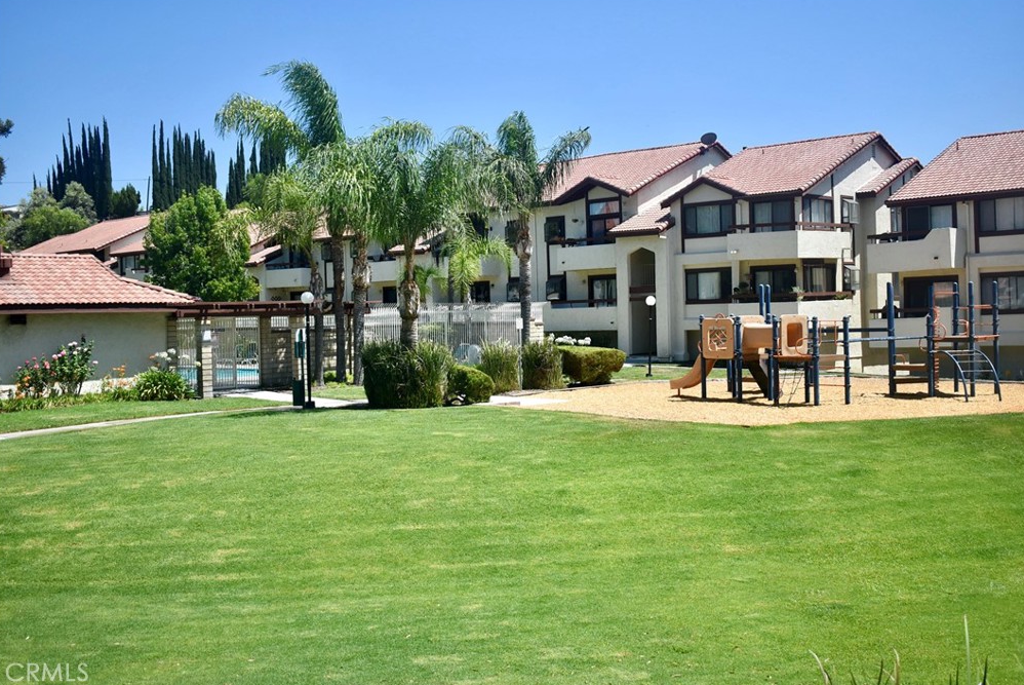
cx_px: 518
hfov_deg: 48.4
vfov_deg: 33.5
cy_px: 336
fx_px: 1139
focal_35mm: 40
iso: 400
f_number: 4
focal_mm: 26
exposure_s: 1/3200
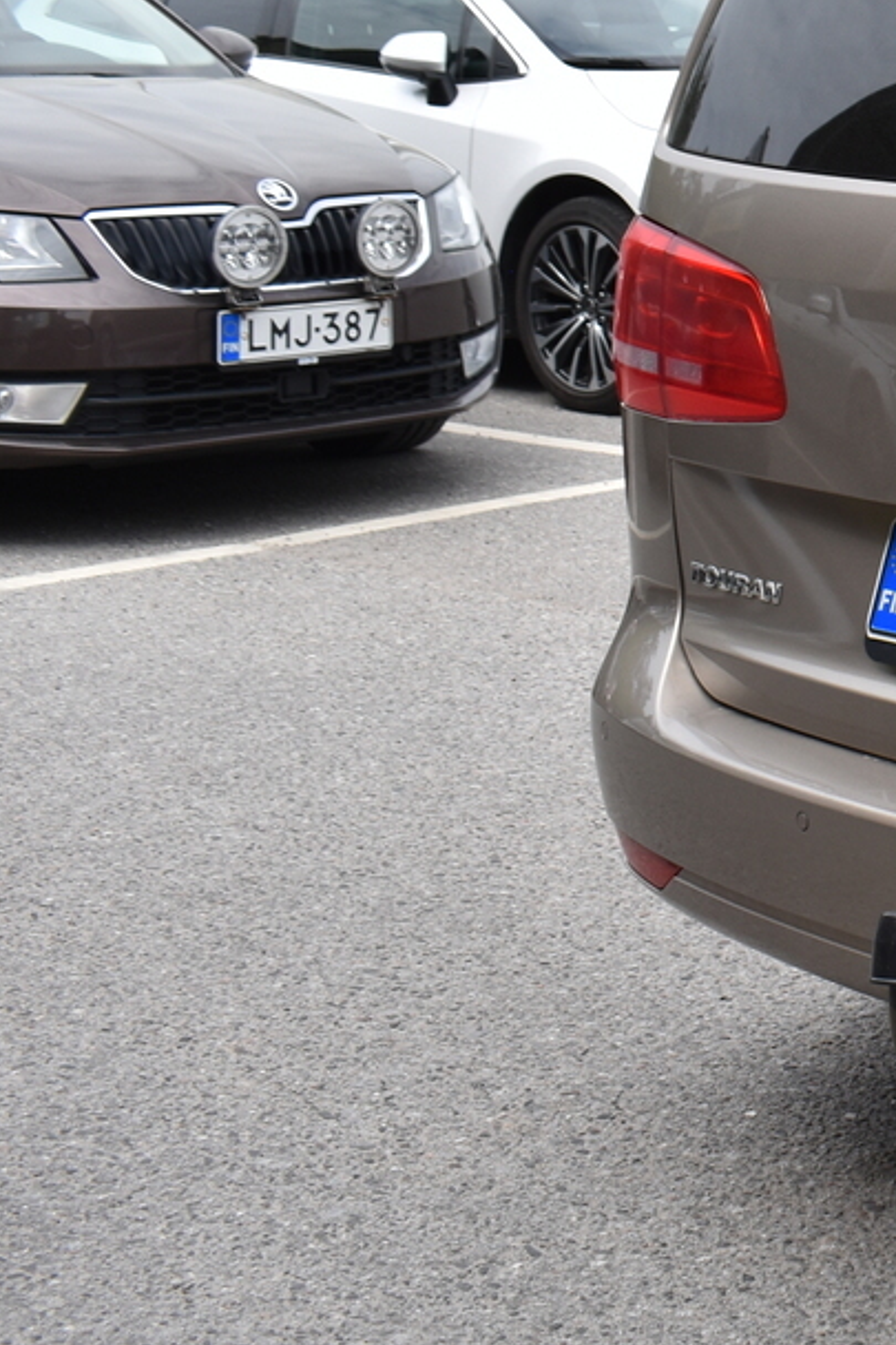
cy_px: 392
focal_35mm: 80
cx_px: 1677
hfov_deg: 14.7
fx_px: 2988
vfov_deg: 25.2
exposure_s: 1/500
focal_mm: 20
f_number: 8
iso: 200
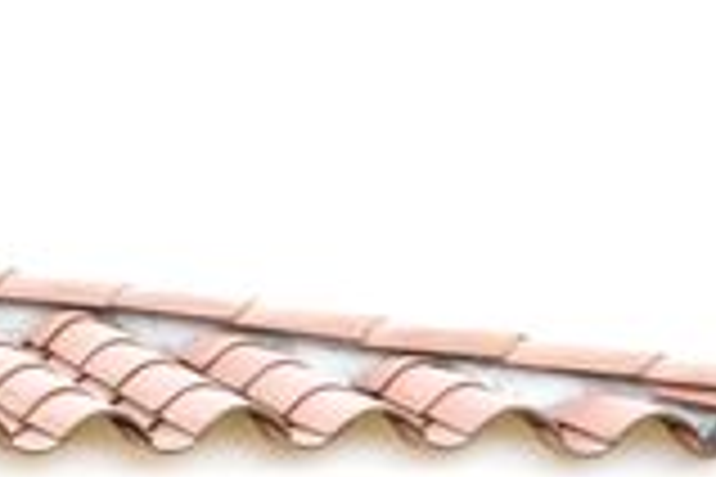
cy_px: 1080
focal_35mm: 184
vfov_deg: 7.1
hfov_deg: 10.3
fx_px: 3659
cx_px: -711
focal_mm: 26
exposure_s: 1/50
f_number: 6.3
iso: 160
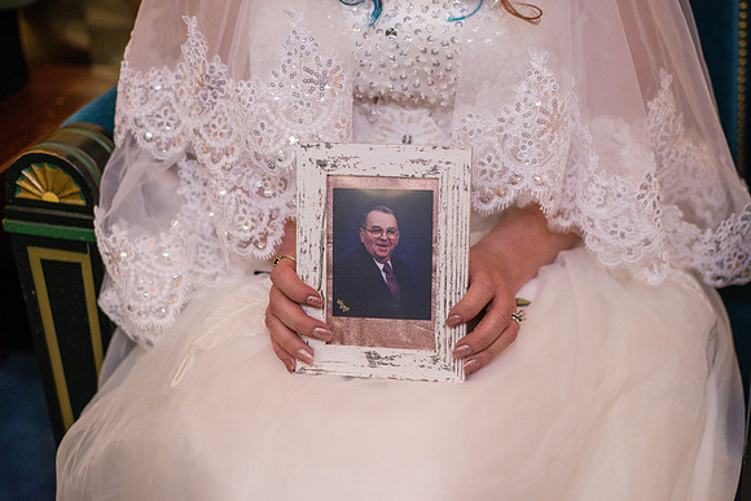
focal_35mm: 50
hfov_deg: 39.6
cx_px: 376
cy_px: 250
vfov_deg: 27.0
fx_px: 1043
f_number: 2.5
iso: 800
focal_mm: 50
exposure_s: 1/640
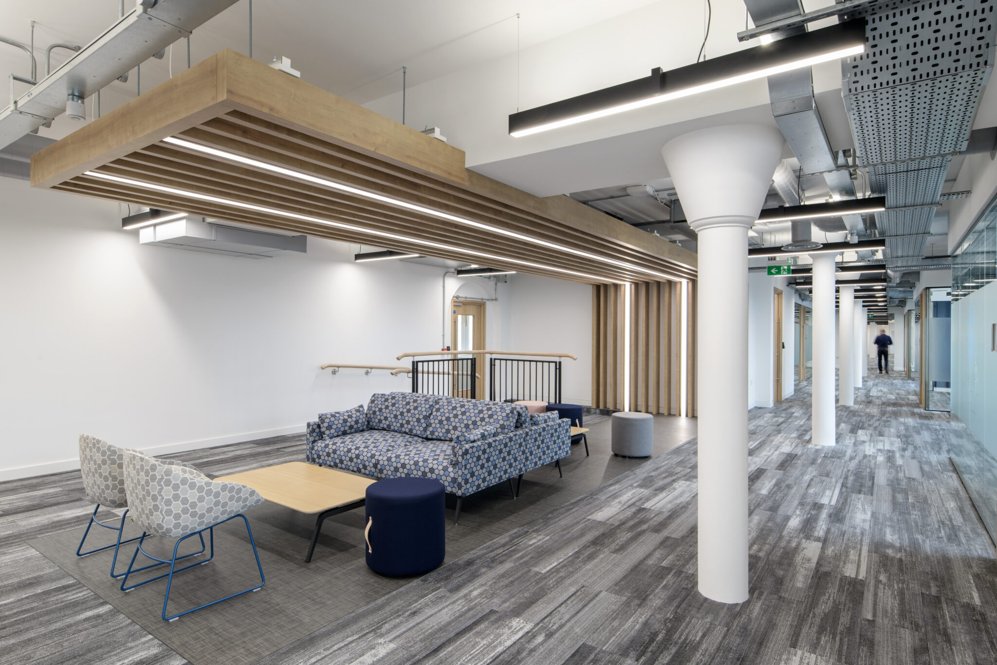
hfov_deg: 86.9
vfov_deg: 64.5
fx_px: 526
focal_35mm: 19
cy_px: 332
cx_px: 498
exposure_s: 1/2.5
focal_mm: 19
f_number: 13
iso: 160
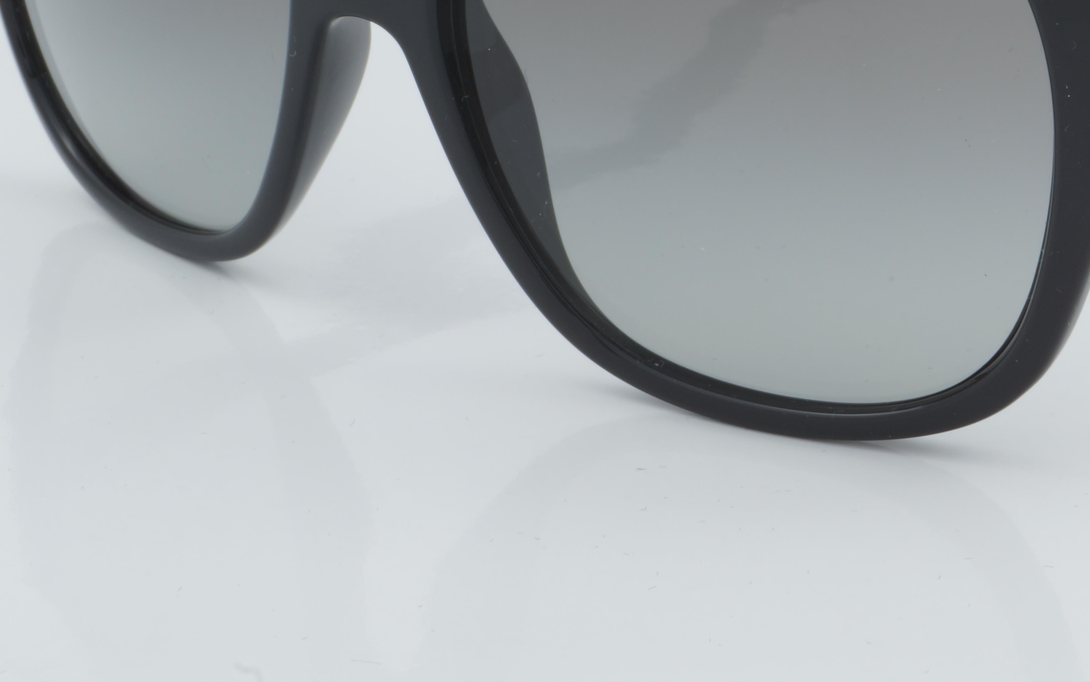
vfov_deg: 9.7
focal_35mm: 135
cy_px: 110
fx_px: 4005
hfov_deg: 15.4
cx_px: 800
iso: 100
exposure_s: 1/4
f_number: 32
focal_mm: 55
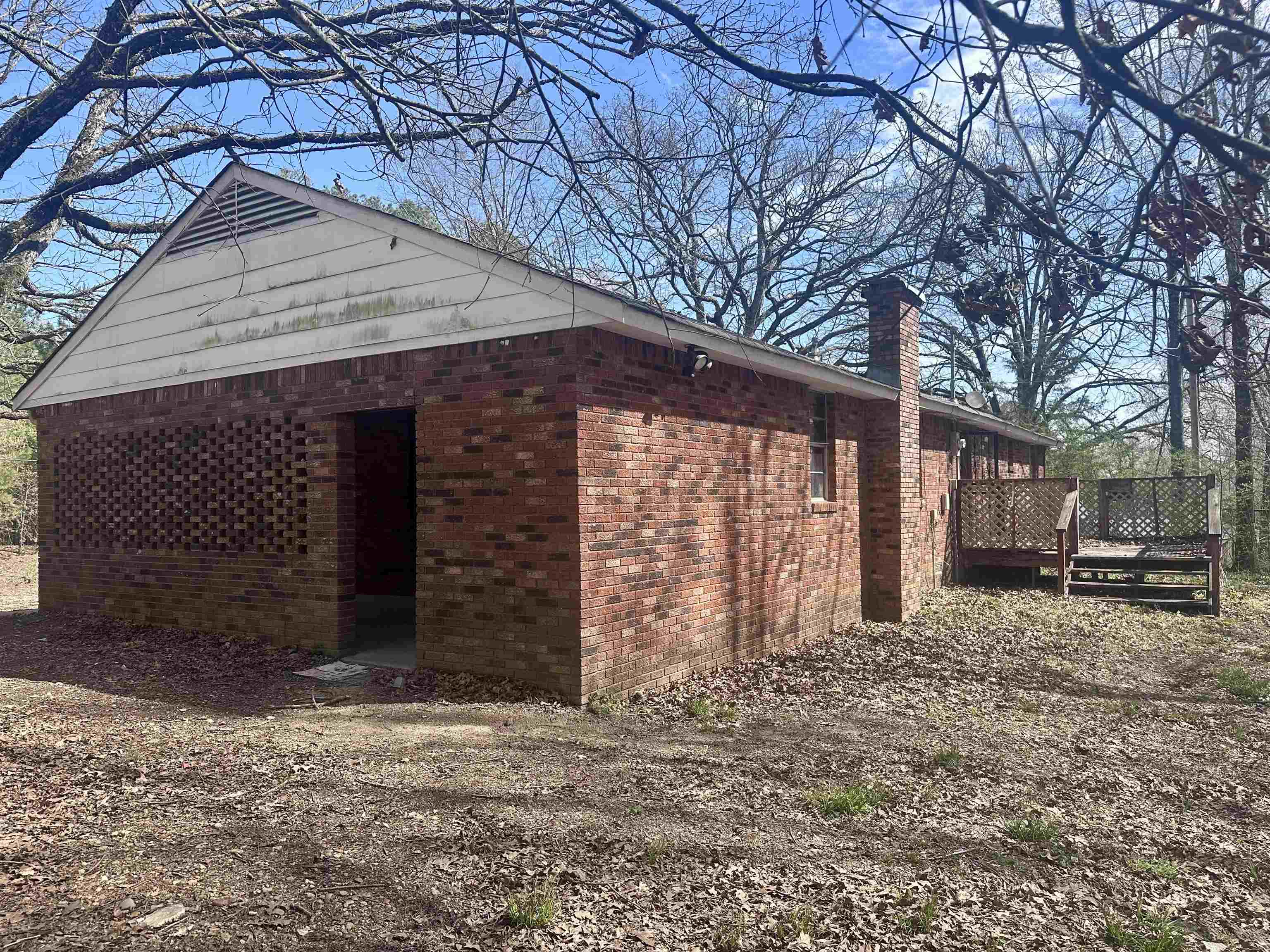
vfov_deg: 56.8
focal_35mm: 24
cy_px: 476
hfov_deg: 71.6
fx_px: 881
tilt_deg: +1.1
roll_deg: +1.1
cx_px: 635
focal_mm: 6.86
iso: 80
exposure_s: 1/1880
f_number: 1.78
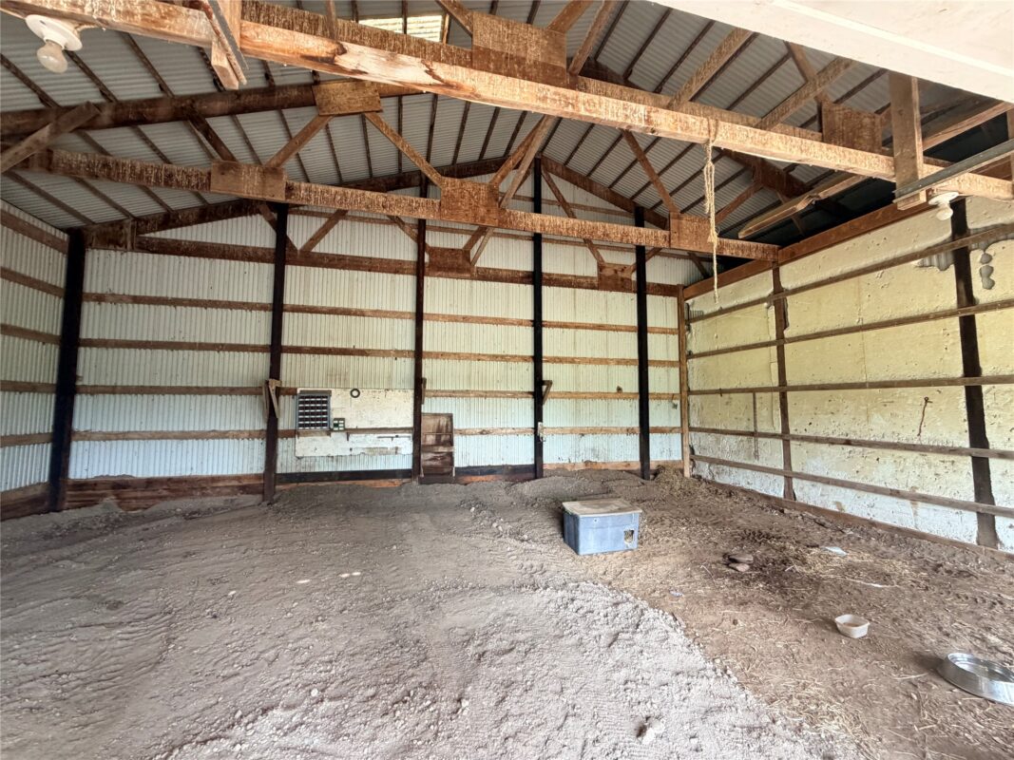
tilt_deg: +4.7
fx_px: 410
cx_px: 507
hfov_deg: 102.1
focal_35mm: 14
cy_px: 380
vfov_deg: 85.7
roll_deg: -0.2
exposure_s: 1/121
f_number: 2.2
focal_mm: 2.22
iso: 250
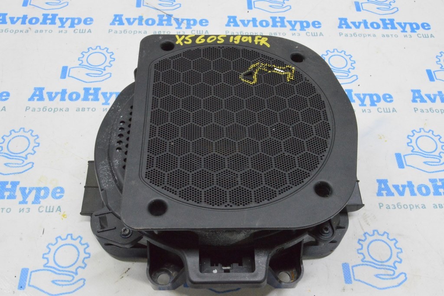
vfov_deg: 34.2
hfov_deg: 49.6
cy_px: 148
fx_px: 481
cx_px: 222
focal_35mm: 39
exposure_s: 1/20
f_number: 20
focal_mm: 26
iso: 6400
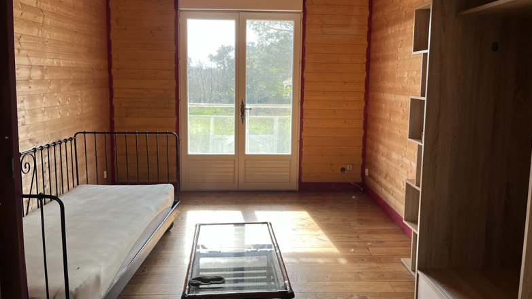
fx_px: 409
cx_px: 266
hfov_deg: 66.0
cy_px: 126
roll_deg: -1.3
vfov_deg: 40.1
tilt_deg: -8.3
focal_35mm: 29
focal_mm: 5.1
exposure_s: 1/131
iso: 32
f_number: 1.6
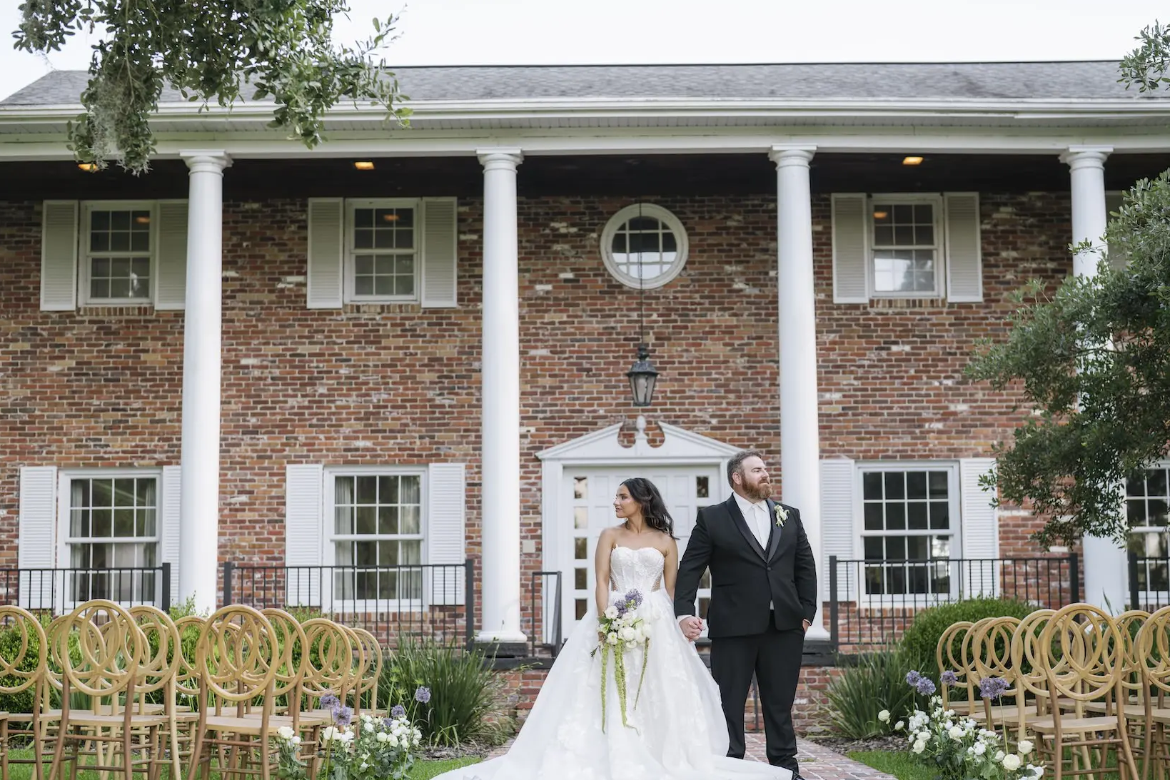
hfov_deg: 32.9
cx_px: 642
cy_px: 423
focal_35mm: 61
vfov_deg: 22.3
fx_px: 1983
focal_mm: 50
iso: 100
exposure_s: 1/500
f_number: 2.2
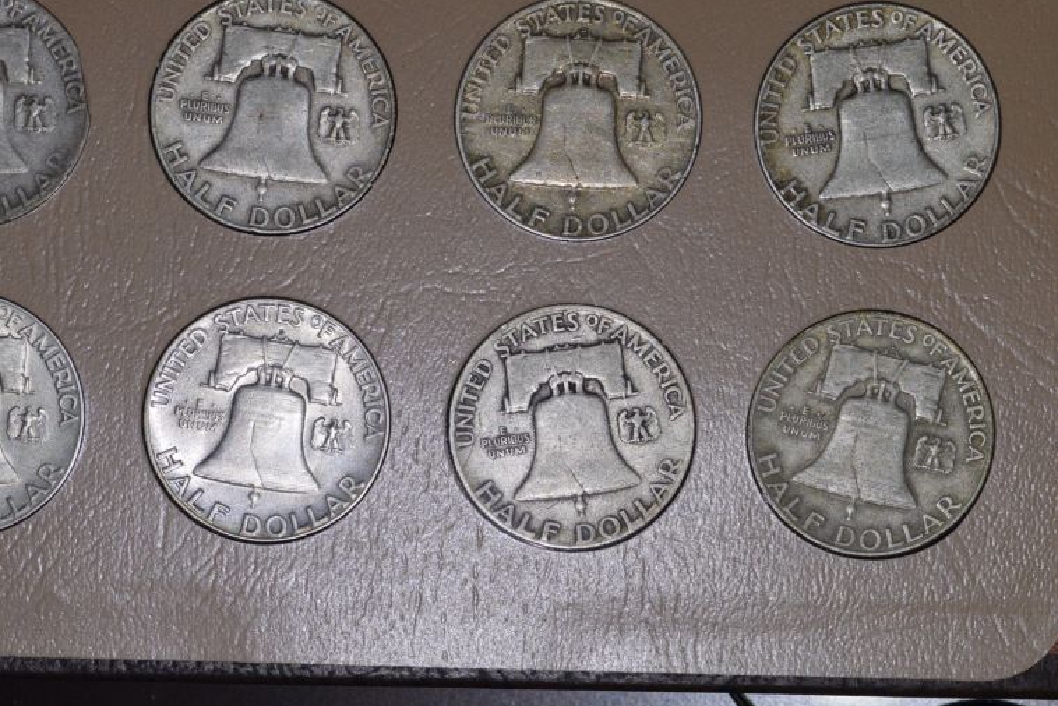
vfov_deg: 7.7
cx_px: 363
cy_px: 344
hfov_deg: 11.5
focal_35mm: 178
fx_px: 5233
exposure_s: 1/160
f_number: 8
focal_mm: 90
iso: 1600
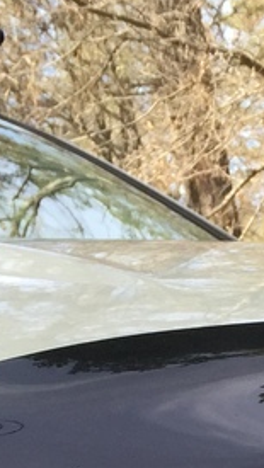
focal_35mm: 138
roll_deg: +6.2
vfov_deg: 14.5
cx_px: 615
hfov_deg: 8.2
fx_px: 1715
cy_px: 693
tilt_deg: -6.6
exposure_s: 1/199
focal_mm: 4.15
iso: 32
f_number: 2.2
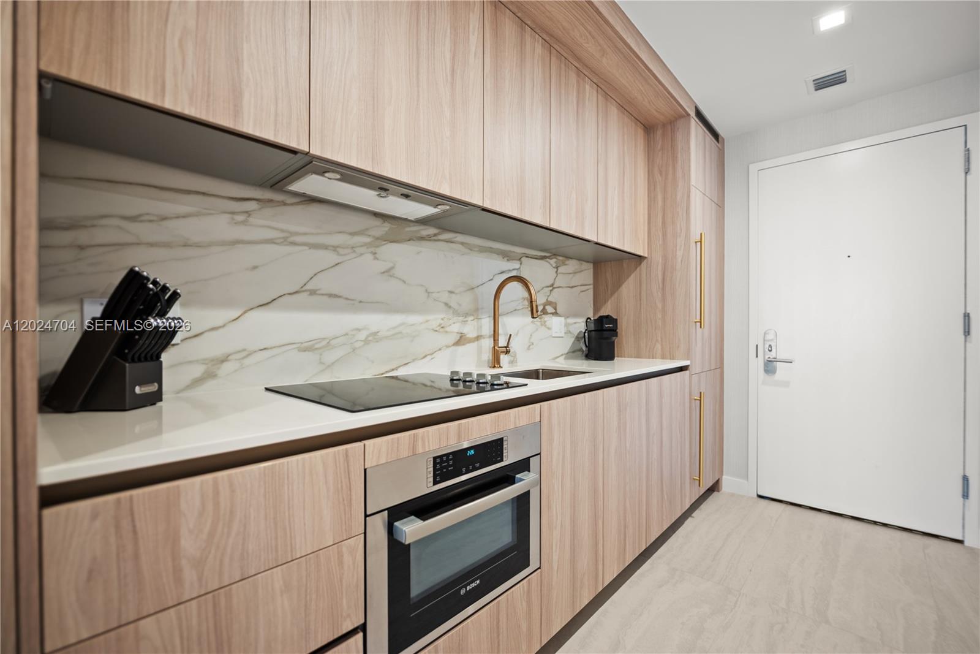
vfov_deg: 77.3
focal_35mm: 15
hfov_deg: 100.4
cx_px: 490
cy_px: 327
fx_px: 408
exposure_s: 1/15
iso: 400
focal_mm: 15
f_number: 2.8
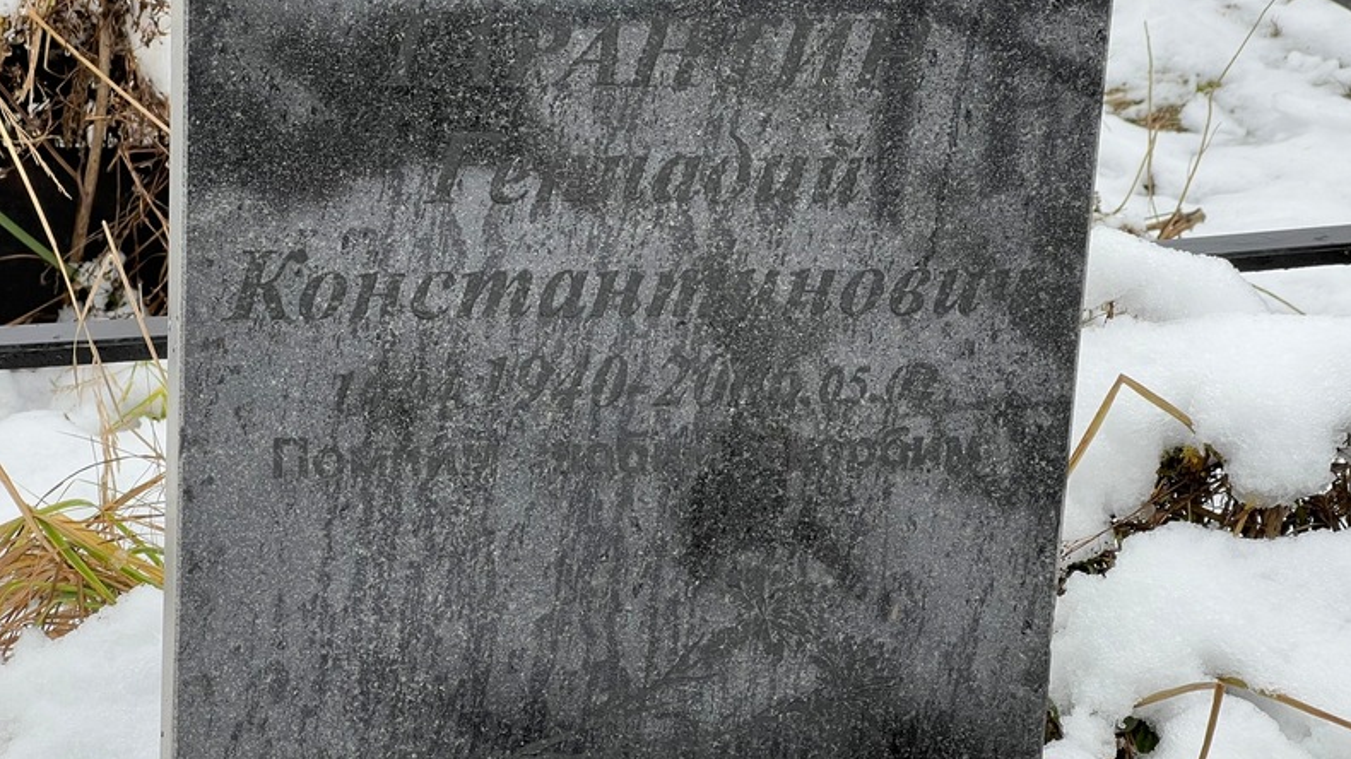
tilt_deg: -17.1
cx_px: 682
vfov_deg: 14.2
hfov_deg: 25.0
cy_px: 332
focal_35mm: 85
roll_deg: -2.8
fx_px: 3044
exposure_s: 1/99
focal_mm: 9
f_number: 2.8
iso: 64
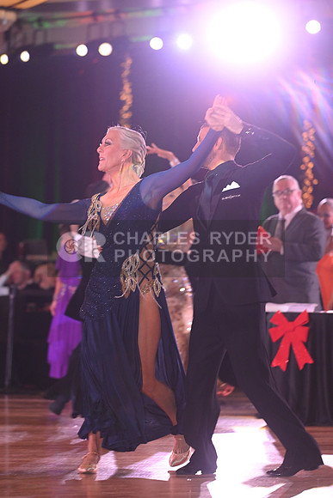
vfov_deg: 10.3
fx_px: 2773
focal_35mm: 200
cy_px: 249
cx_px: 166
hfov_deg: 6.9
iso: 2000
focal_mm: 200
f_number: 5
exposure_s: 1/200
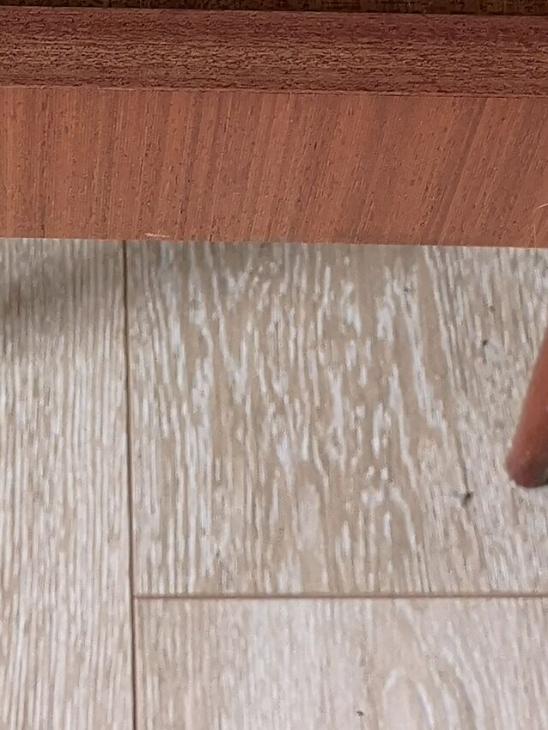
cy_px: -309
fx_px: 2658
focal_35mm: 126
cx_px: 95
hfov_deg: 11.7
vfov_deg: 14.7
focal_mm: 3.95
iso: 125
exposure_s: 1/33.3
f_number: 1.8
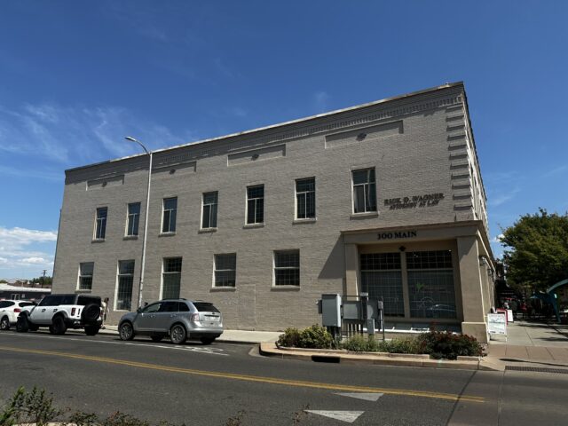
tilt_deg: +12.0
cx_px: 284
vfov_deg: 56.8
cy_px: 213
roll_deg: -0.6
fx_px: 394
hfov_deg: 71.6
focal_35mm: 24
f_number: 1.78
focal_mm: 6.86
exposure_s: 1/4762
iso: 80
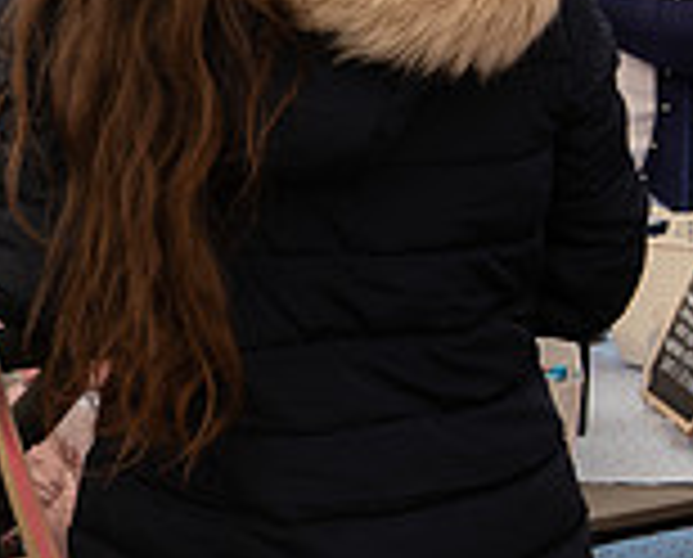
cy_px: 281
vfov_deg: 11.0
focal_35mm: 141
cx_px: -234
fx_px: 2899
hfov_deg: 13.1
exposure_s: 1/80
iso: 200
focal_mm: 40
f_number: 8
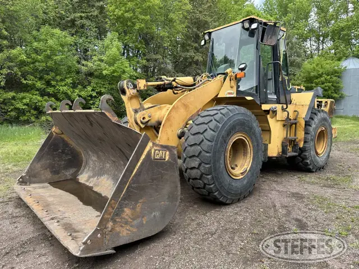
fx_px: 249
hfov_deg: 71.6
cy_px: 134
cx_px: 180
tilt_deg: -5.2
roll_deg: +0.1
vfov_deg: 56.8
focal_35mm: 24
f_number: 1.78
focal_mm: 6.86
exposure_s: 1/872
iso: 80
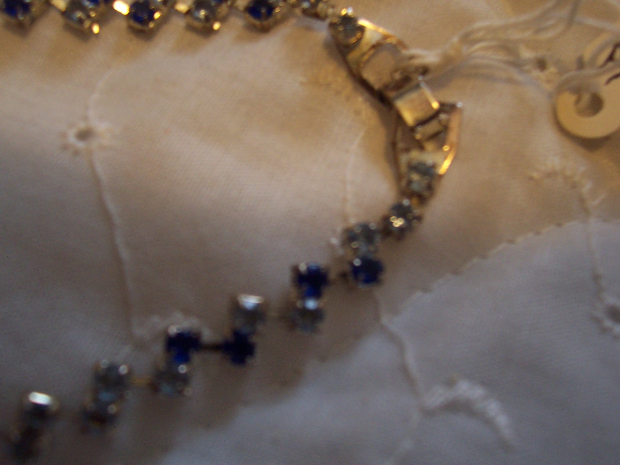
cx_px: 310
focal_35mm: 37
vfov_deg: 38.7
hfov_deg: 50.1
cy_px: 232
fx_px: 663
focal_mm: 5.6
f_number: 2.8
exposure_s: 1/30
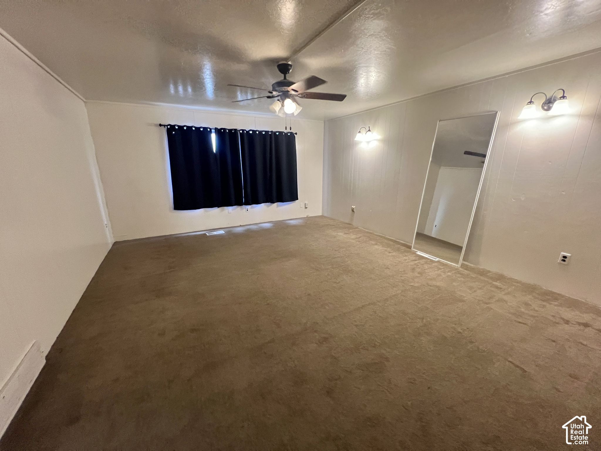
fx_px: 226
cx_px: 300
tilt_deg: -15.0
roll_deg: -0.4
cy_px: 226
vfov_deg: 89.9
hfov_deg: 106.2
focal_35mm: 13
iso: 640
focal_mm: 1.57
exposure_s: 1/60
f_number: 1.8
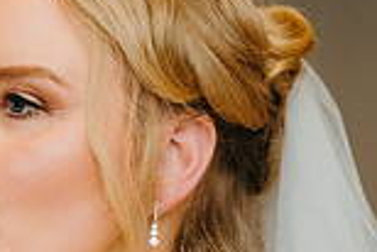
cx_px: -15
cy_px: 348
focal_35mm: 309
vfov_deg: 4.4
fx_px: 3239
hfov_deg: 6.6
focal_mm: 75
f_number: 2.8
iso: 800
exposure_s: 1/160
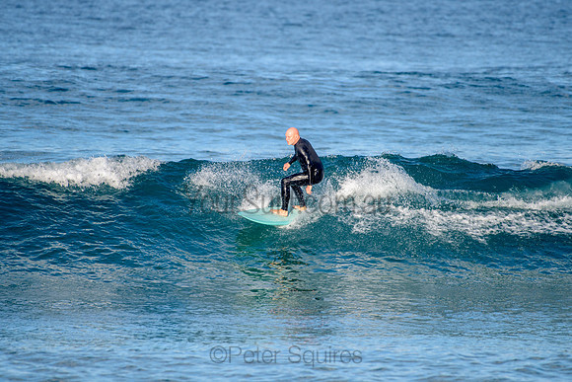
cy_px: 186
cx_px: 294
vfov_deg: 2.2
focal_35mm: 613
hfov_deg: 3.4
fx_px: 9746
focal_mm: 500
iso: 250
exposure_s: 1/2000
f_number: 5.6
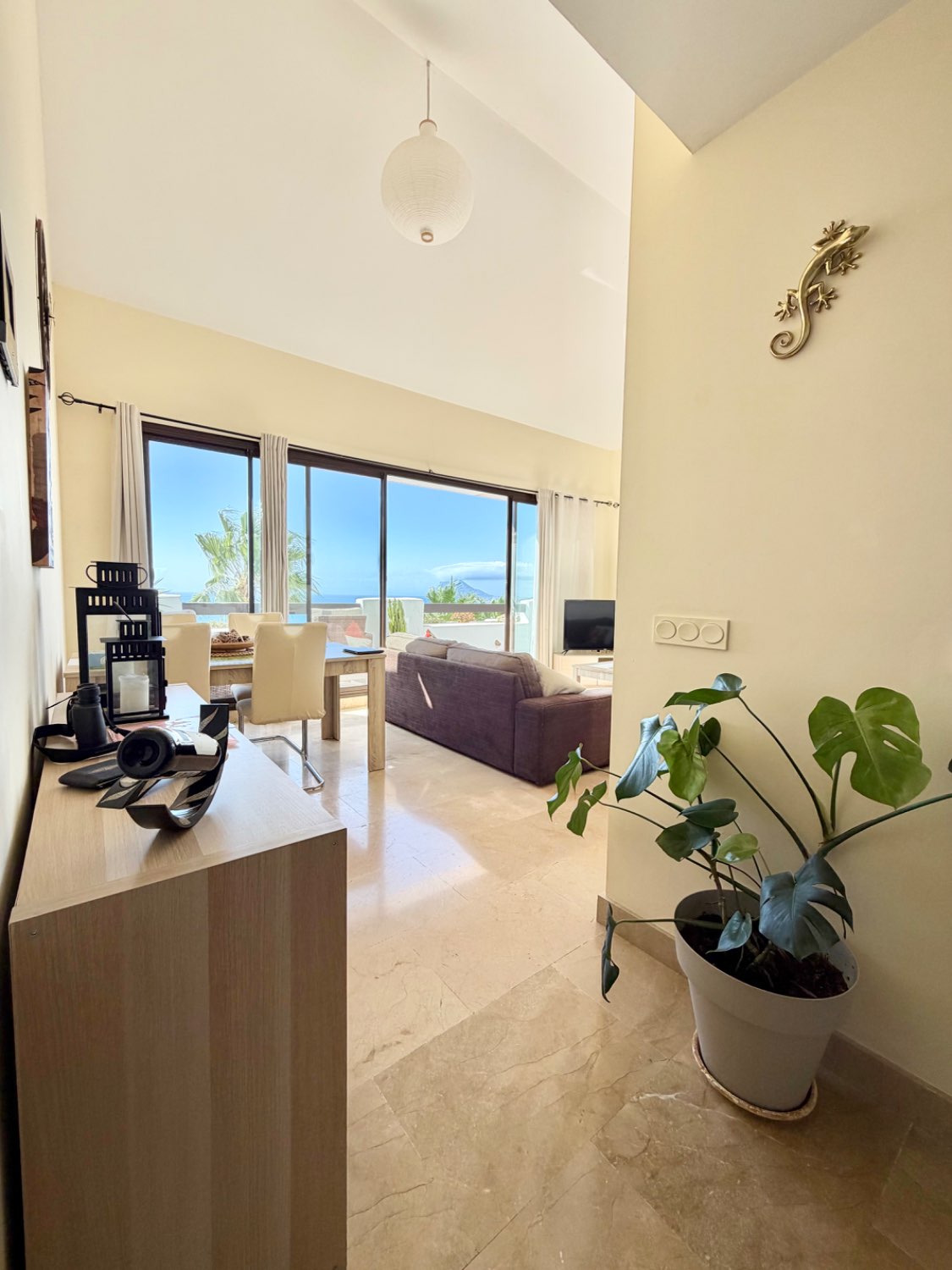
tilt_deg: -4.4
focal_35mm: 14
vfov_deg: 102.1
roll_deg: -1.0
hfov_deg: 85.7
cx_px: 476
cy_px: 635
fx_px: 513
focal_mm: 2.22
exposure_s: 1/400
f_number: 2.2
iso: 50
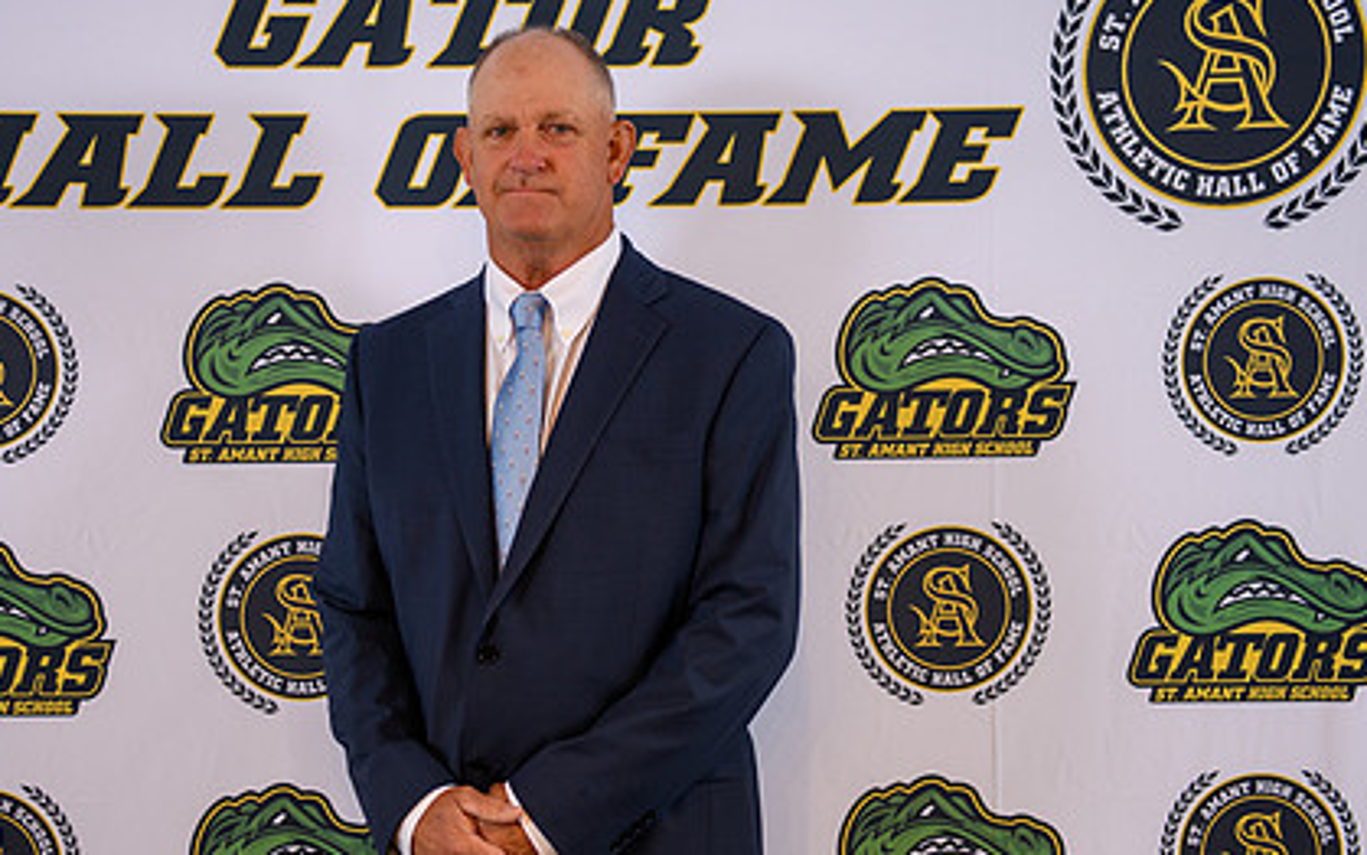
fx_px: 2795
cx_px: 547
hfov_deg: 27.4
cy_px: 419
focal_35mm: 75
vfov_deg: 17.4
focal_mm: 48
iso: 320
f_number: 2.8
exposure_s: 1/250
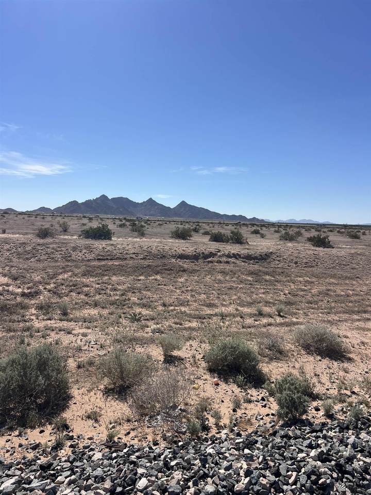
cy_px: 248
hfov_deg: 53.1
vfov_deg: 67.3
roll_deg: -1.5
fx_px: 372
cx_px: 186
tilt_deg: -3.8
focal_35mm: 26
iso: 50
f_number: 1.5
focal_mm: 5.7
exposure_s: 1/7463
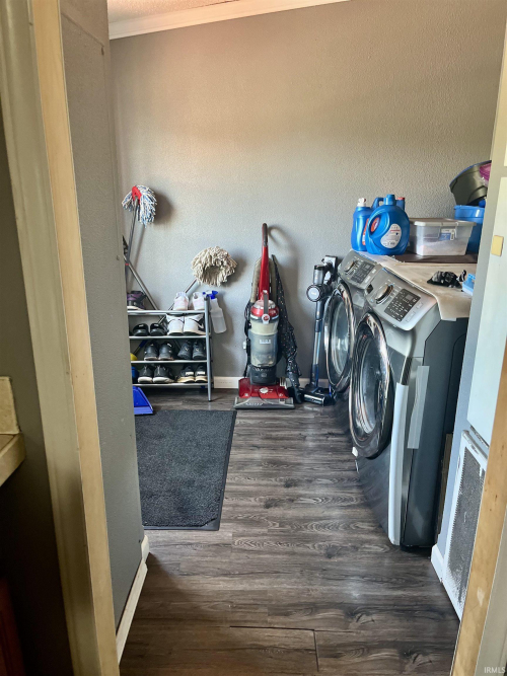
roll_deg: -1.3
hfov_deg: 53.0
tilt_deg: -17.7
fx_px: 508
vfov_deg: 67.3
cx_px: 254
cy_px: 338
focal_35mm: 26
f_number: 1.6
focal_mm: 5.1
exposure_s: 1/60
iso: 250
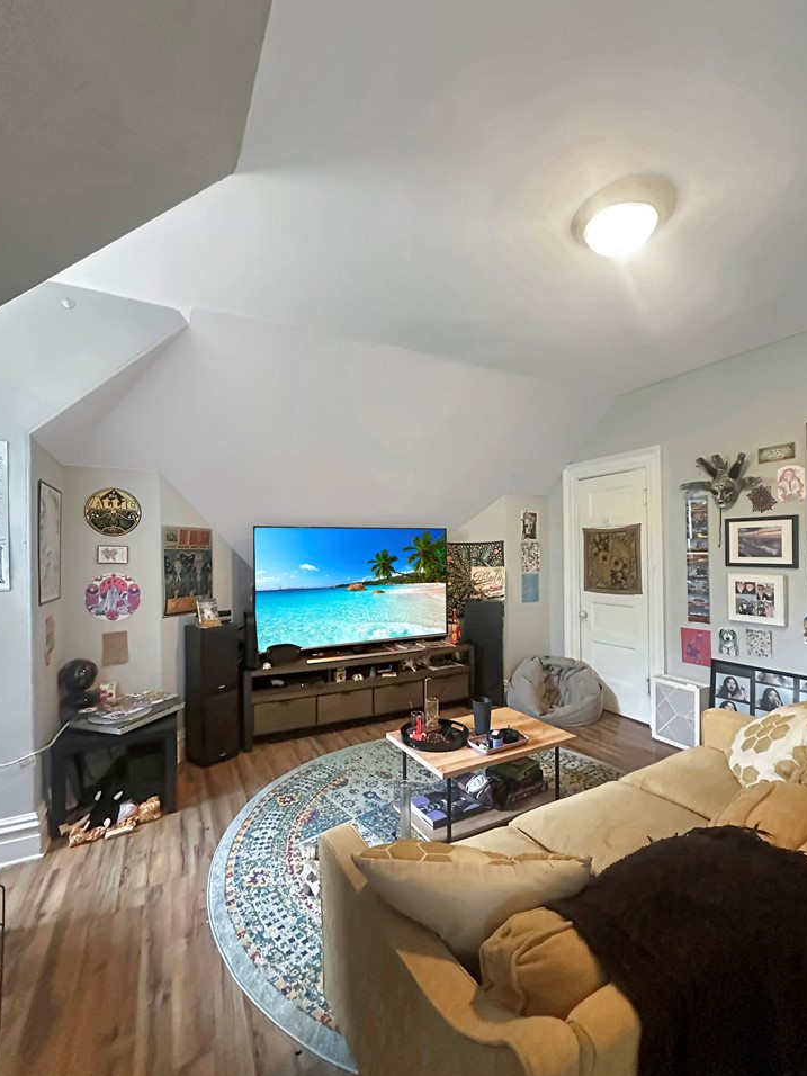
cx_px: 398
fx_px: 466
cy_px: 549
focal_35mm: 15
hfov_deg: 81.7
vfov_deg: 98.2
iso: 1000
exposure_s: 1/60
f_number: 2.2
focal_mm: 2.22
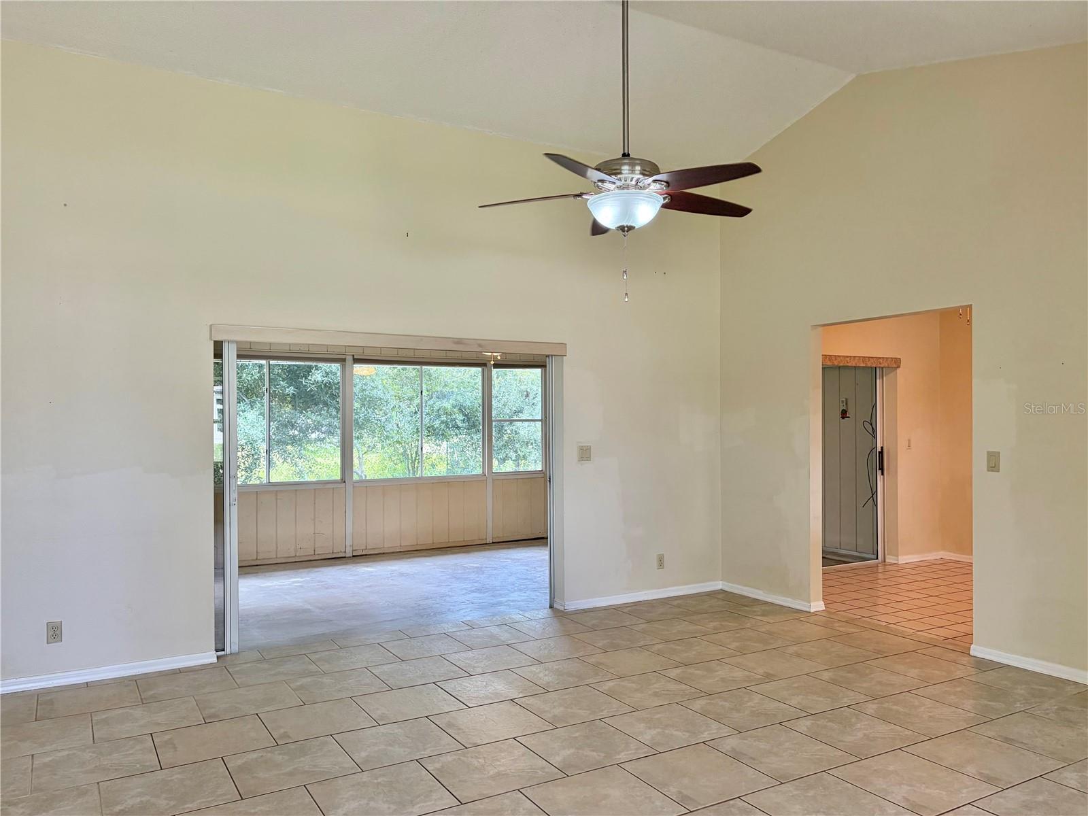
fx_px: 817
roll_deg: +0.4
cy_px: 408
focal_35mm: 26
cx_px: 544
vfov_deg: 53.1
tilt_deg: +1.3
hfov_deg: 67.3
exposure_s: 1/226
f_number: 1.6
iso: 125
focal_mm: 5.96
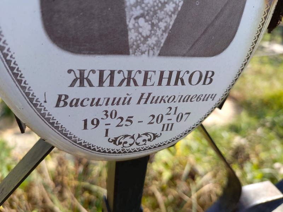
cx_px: 142
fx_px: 204
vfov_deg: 54.9
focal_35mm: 25
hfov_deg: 69.4
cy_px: 106
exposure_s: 1/365
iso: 110
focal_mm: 4.76
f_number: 1.69
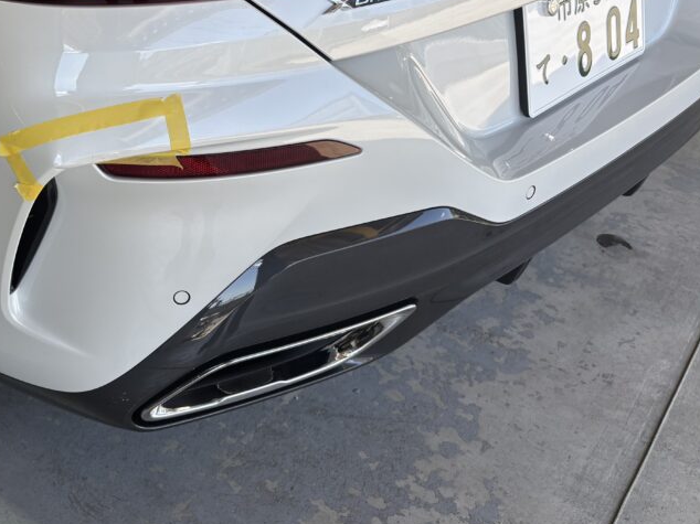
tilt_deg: -26.6
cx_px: 184
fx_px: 849
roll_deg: +1.3
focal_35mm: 42
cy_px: 115
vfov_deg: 33.5
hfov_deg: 43.5
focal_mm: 5.96
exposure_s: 1/568
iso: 50
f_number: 1.6
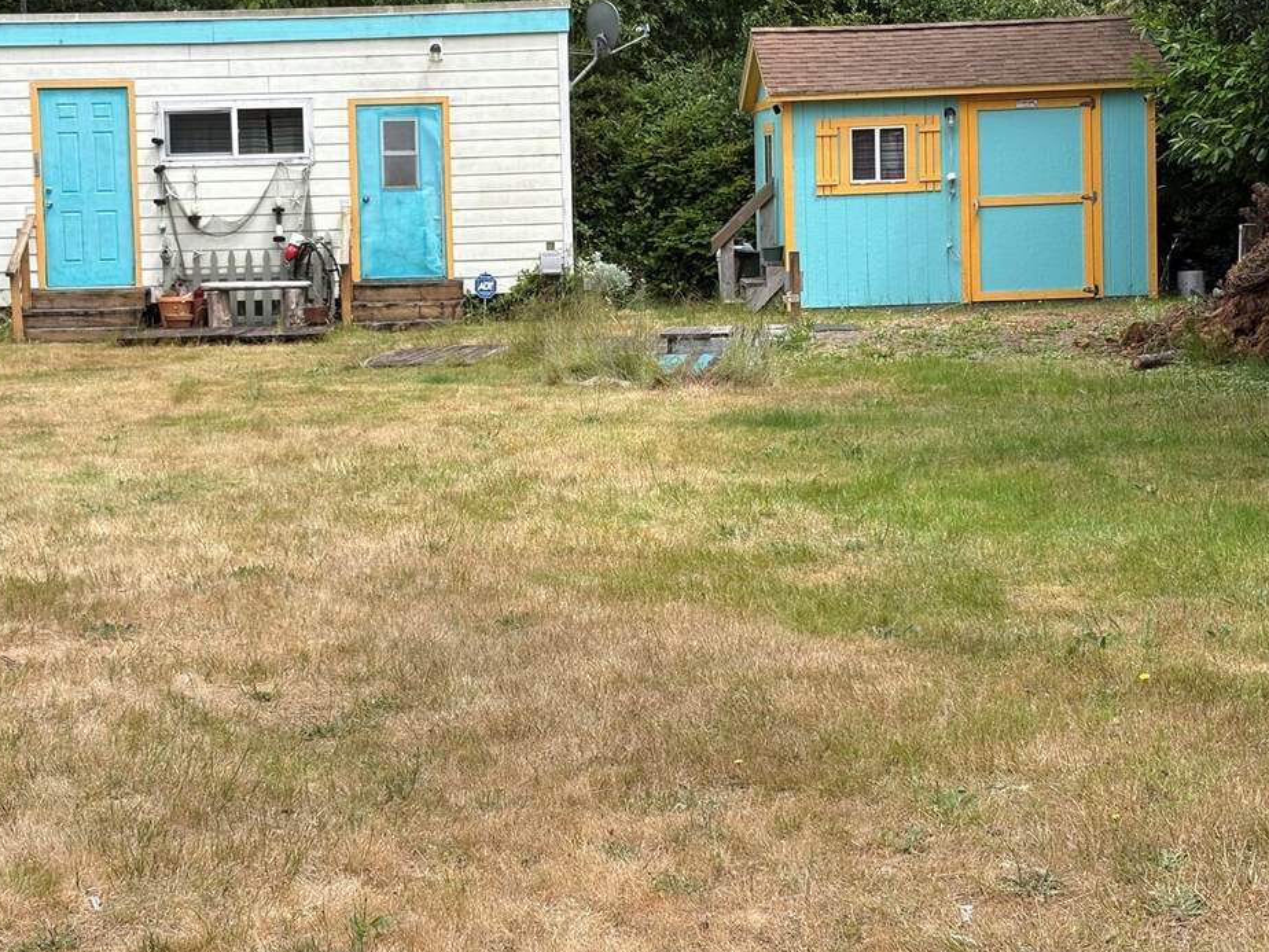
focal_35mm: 72
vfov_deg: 20.4
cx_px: 533
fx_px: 2639
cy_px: 390
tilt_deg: -3.2
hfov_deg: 27.0
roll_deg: +2.7
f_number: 1.6
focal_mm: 5.96
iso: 32
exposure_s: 1/1848
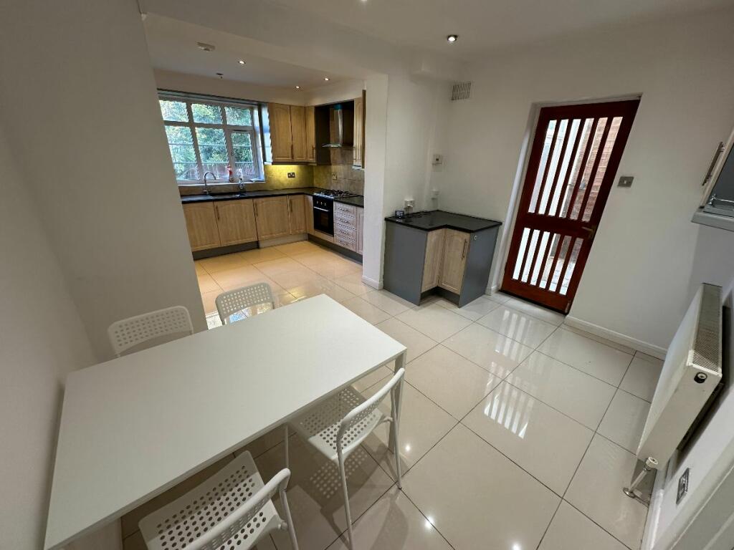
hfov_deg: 102.1
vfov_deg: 85.7
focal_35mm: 14
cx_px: 367
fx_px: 297
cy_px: 275
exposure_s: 1/100
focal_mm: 2.22
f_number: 2.2
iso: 160
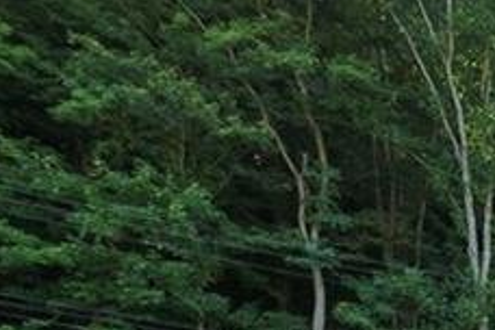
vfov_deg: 17.4
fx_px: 866
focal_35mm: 63
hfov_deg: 18.2
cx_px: 1033
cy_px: 600
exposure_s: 1/10
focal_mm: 14
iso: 50
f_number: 11
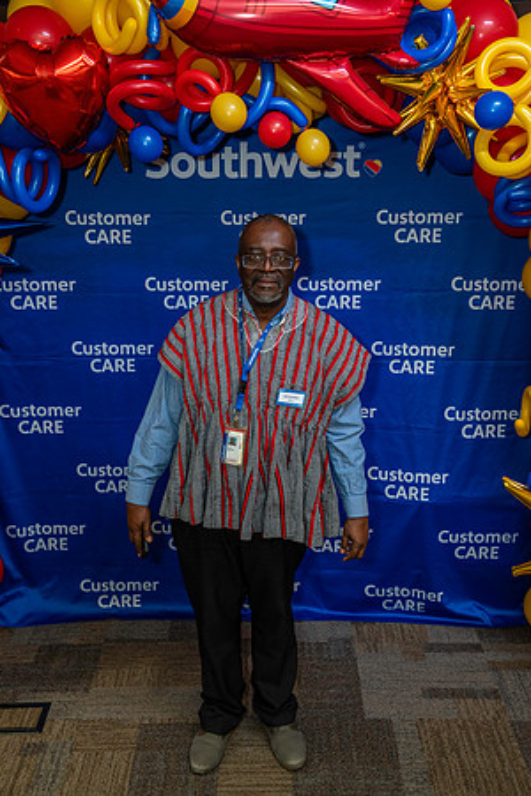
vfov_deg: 41.1
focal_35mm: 48
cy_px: 398
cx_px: 266
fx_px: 1062
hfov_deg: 28.1
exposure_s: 1/160
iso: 2000
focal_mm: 48
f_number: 4.5
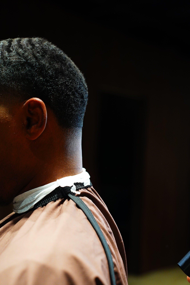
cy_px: 142
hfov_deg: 21.6
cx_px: 95
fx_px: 499
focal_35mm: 63
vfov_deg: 31.9
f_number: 3.5
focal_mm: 63
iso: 3200
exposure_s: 1/500
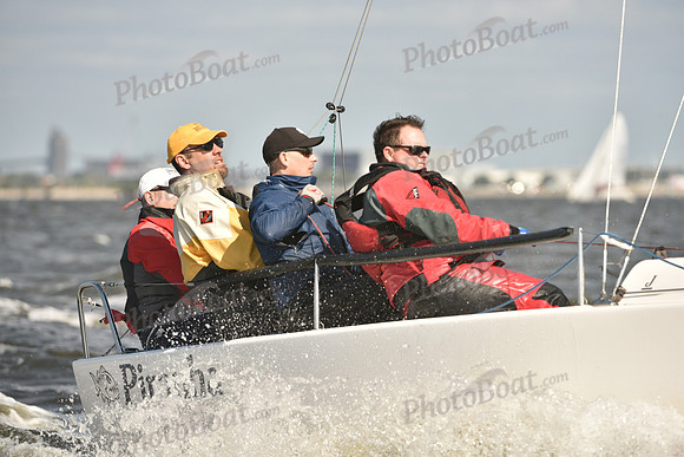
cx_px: 342
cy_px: 228
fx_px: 6461
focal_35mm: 340
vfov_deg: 4.0
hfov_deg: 6.1
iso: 250
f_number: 6.3
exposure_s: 1/1250
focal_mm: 340
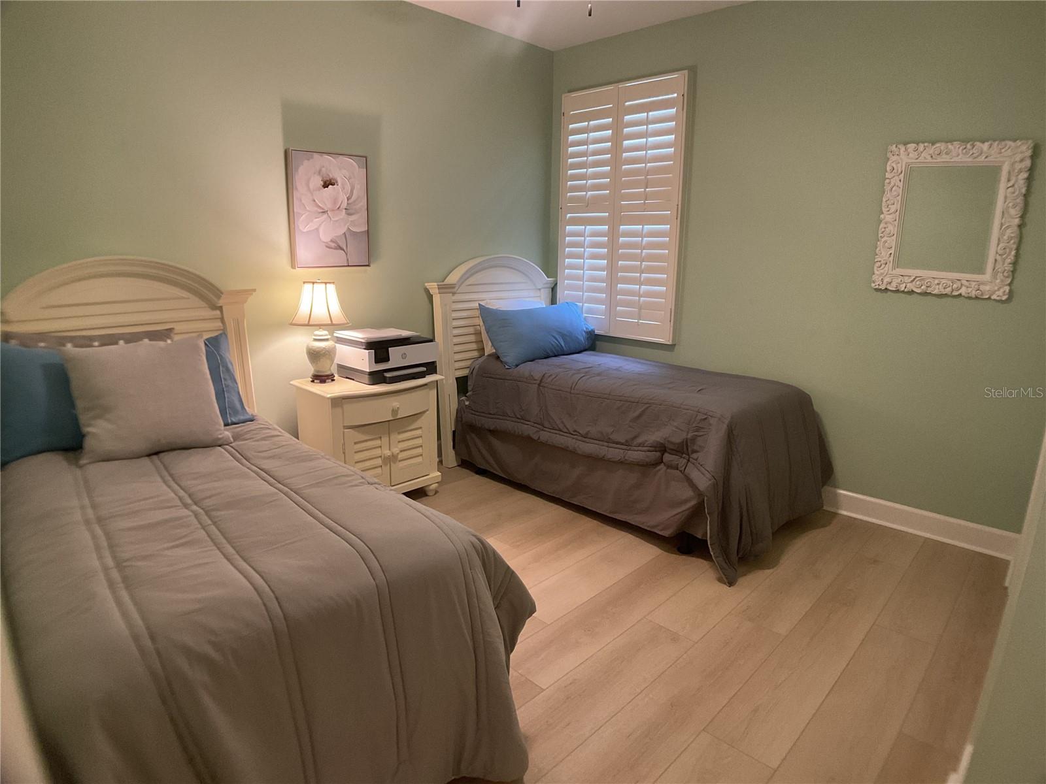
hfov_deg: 61.7
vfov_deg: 48.2
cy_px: 392
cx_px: 523
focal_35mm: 29
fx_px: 876
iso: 250
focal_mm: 3
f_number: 1.8
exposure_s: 1/60
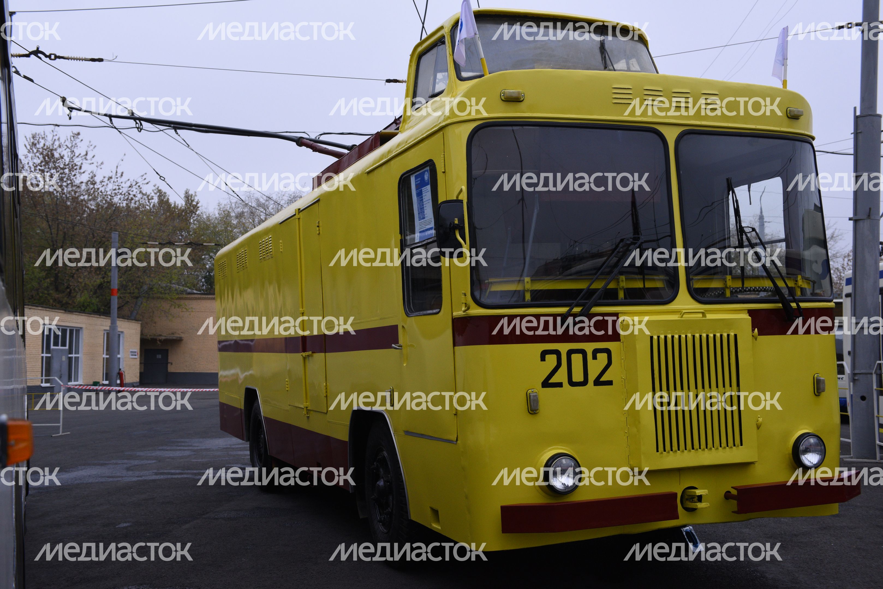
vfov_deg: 35.1
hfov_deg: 50.7
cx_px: 442
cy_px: 294
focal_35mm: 38
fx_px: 932
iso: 1000
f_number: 5.6
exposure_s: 1/400
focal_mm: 38
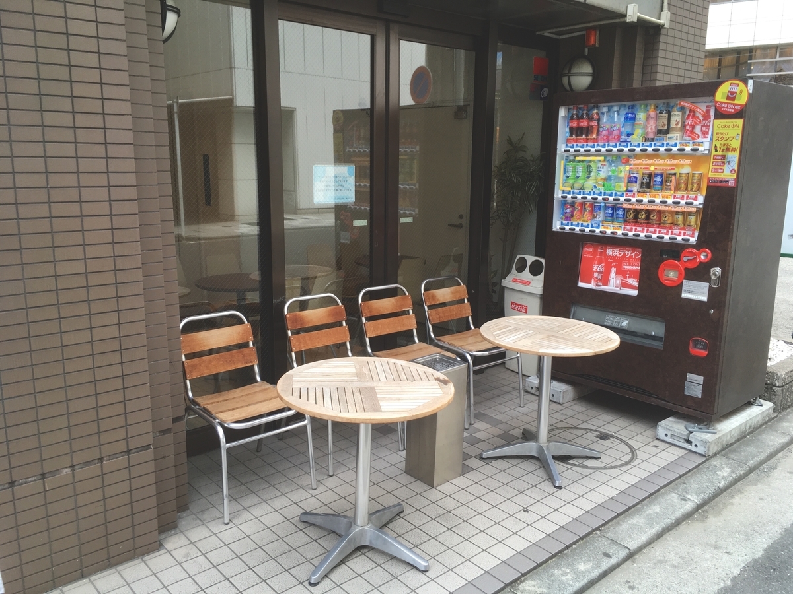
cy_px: 297
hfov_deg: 61.7
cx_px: 396
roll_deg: -1.1
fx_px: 664
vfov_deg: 48.2
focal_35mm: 29
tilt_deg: -11.4
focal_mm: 4.15
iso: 40
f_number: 2.2
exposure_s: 1/120
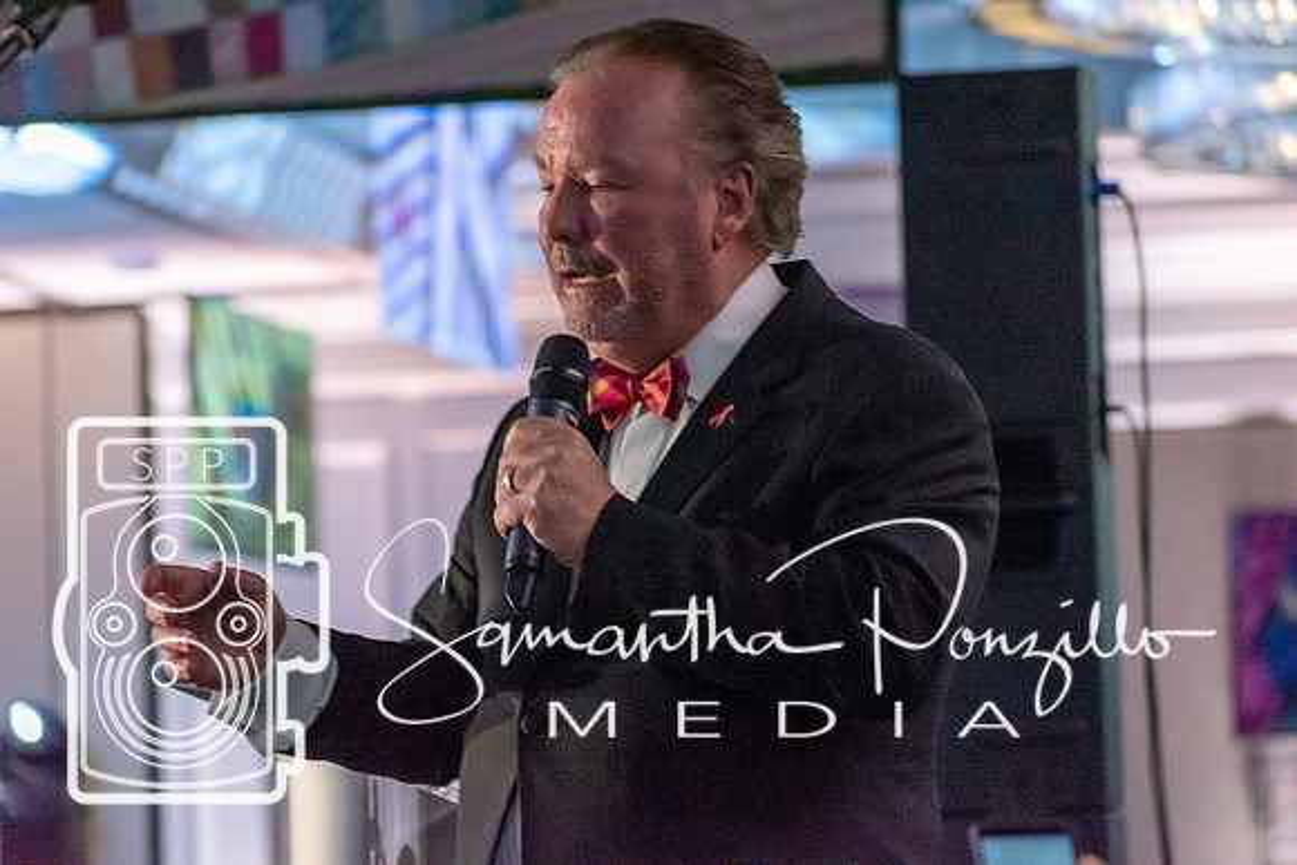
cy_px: 432
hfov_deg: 10.2
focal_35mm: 202
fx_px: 7297
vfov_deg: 6.8
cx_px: 648
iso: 6400
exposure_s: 1/125
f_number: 4.8
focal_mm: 135
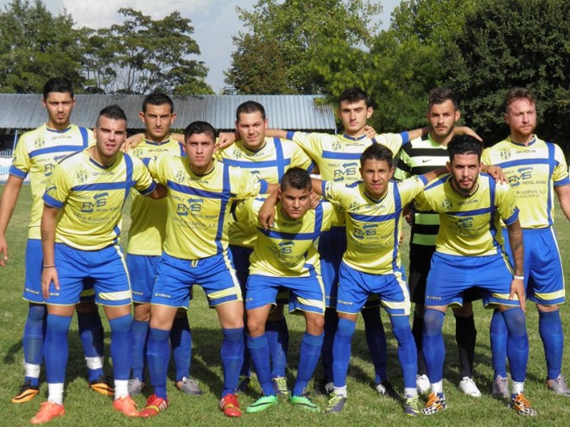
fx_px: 1202
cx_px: 285
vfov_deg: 20.2
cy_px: 214
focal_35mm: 73
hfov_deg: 26.7
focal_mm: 13.2
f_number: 5.5
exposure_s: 1/320
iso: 50
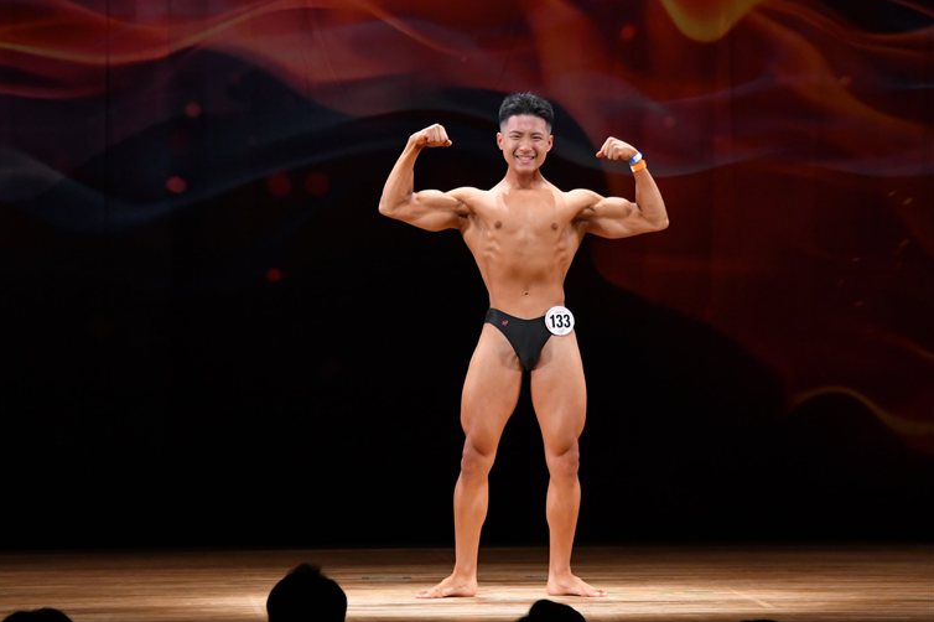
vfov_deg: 6.2
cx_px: 455
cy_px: 310
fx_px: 5783
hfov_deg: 9.2
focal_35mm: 223
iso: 3200
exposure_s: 1/400
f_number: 5.6
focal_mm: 145
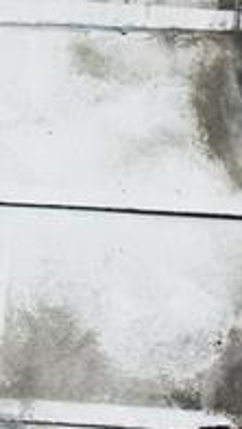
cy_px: -131
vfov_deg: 16.8
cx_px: 140
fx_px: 1367
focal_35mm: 120
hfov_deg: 10.1
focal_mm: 8.38
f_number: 2.8
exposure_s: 1/100
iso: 140
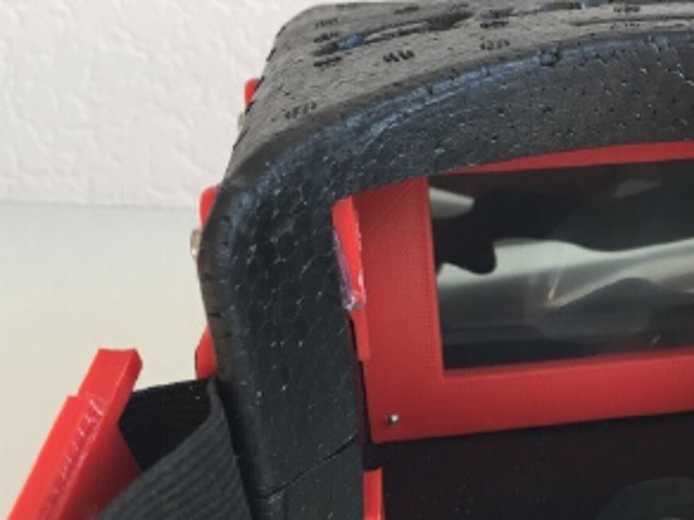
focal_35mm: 53
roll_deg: +1.5
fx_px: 1063
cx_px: 595
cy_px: 299
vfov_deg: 27.5
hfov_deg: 34.6
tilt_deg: -22.6
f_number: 2.2
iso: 50
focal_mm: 4.15
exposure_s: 1/120
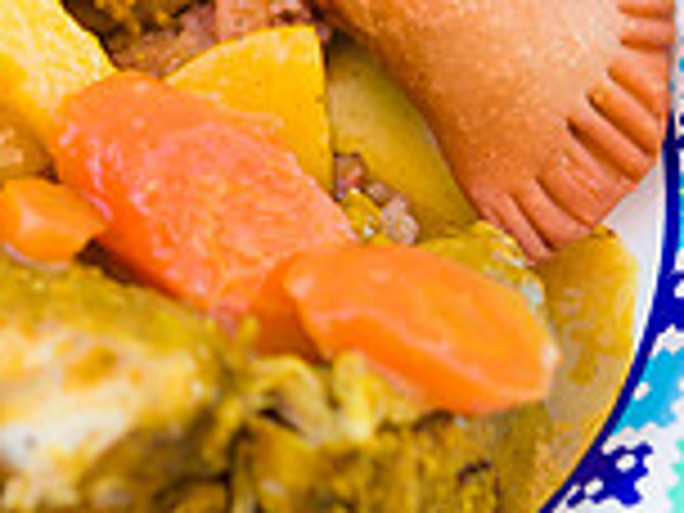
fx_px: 1739
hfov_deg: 21.7
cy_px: 112
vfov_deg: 16.7
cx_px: 54
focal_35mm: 88
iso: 800
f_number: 3.2
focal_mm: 24
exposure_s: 1/160
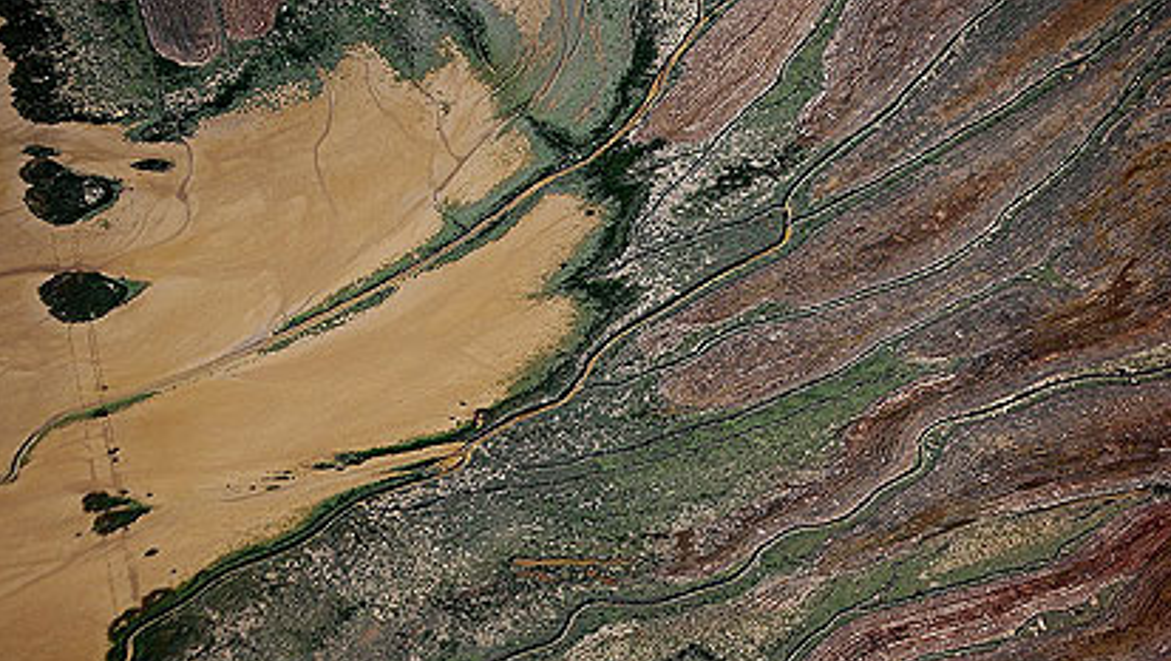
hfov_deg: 18.9
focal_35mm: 113
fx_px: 3511
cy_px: 353
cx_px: 542
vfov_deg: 10.7
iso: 125
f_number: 5.6
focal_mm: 66
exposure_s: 1/500
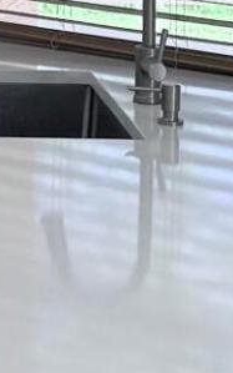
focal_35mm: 245
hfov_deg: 5.3
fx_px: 2488
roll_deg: -1.0
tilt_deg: -1.9
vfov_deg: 8.3
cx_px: -213
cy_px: -243
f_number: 1.78
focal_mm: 6.76
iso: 100
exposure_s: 1/230
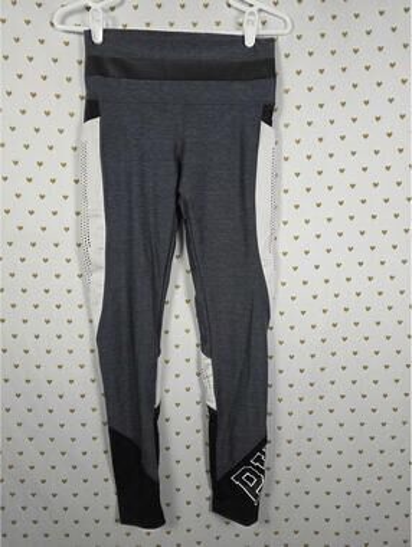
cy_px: 274
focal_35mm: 23
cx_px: 206
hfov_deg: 59.0
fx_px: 364
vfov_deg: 73.9
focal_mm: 6.3
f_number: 1.7
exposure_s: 1/180
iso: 200
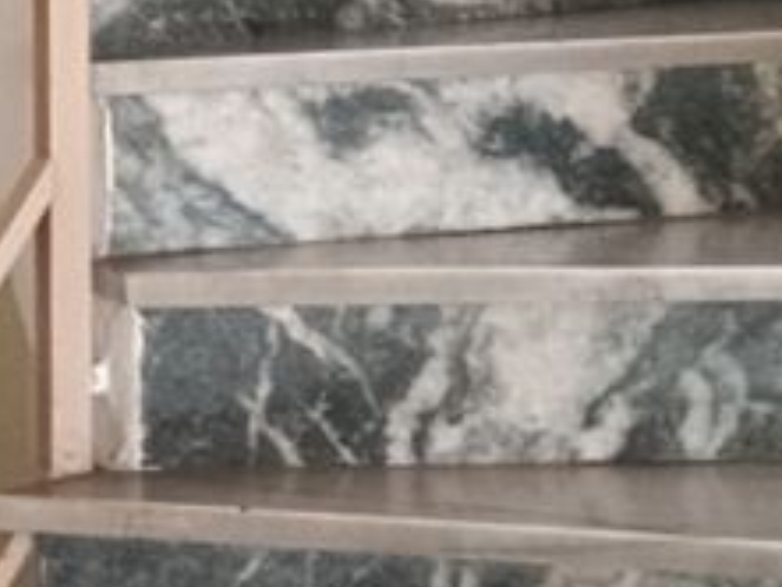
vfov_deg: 17.4
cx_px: 269
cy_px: -124
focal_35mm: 81
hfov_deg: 24.0
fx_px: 1831
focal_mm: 4.26
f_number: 1.8
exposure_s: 1/16.7
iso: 3521
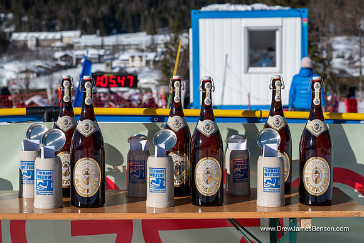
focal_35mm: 63
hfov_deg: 31.8
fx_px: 639
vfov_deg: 21.4
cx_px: 201
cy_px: 109
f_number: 5
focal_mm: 56
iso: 320
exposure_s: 1/6400
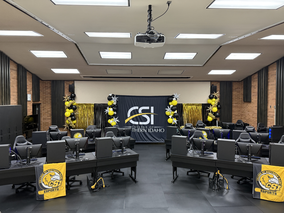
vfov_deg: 56.8
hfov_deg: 71.6
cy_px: 106
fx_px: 197
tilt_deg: -0.9
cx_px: 142
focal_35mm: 24
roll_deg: +0.1
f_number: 1.78
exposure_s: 1/60
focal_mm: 6.76
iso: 500
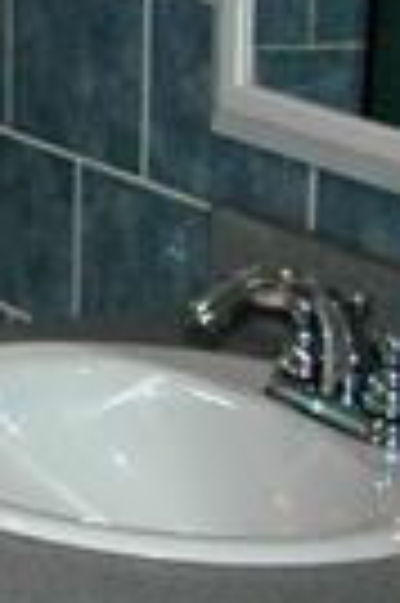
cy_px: -76
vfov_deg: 15.1
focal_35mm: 132
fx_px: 2204
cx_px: -975
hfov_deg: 8.1
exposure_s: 1/60
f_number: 4
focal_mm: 11.5
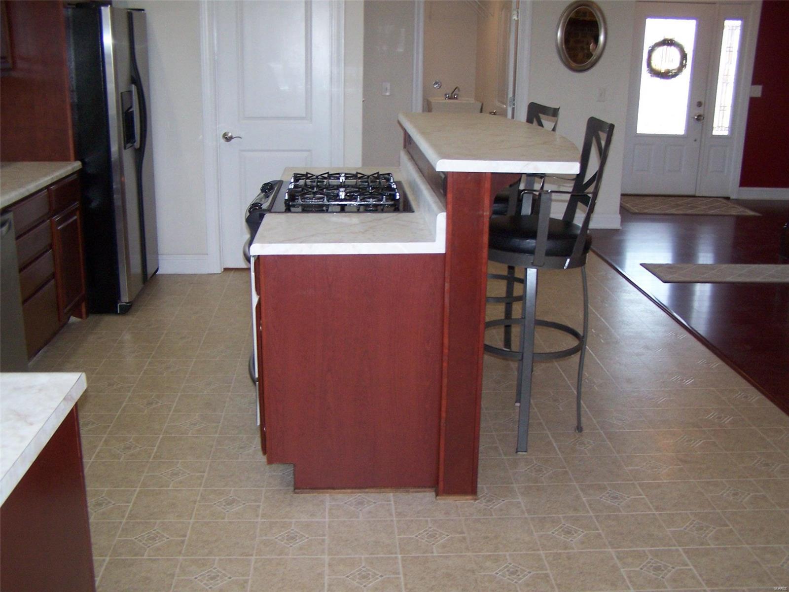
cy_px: 296
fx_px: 866
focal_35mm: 38
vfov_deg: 37.7
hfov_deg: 49.0
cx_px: 394
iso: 140
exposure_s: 1/60
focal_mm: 6.3
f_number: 2.8
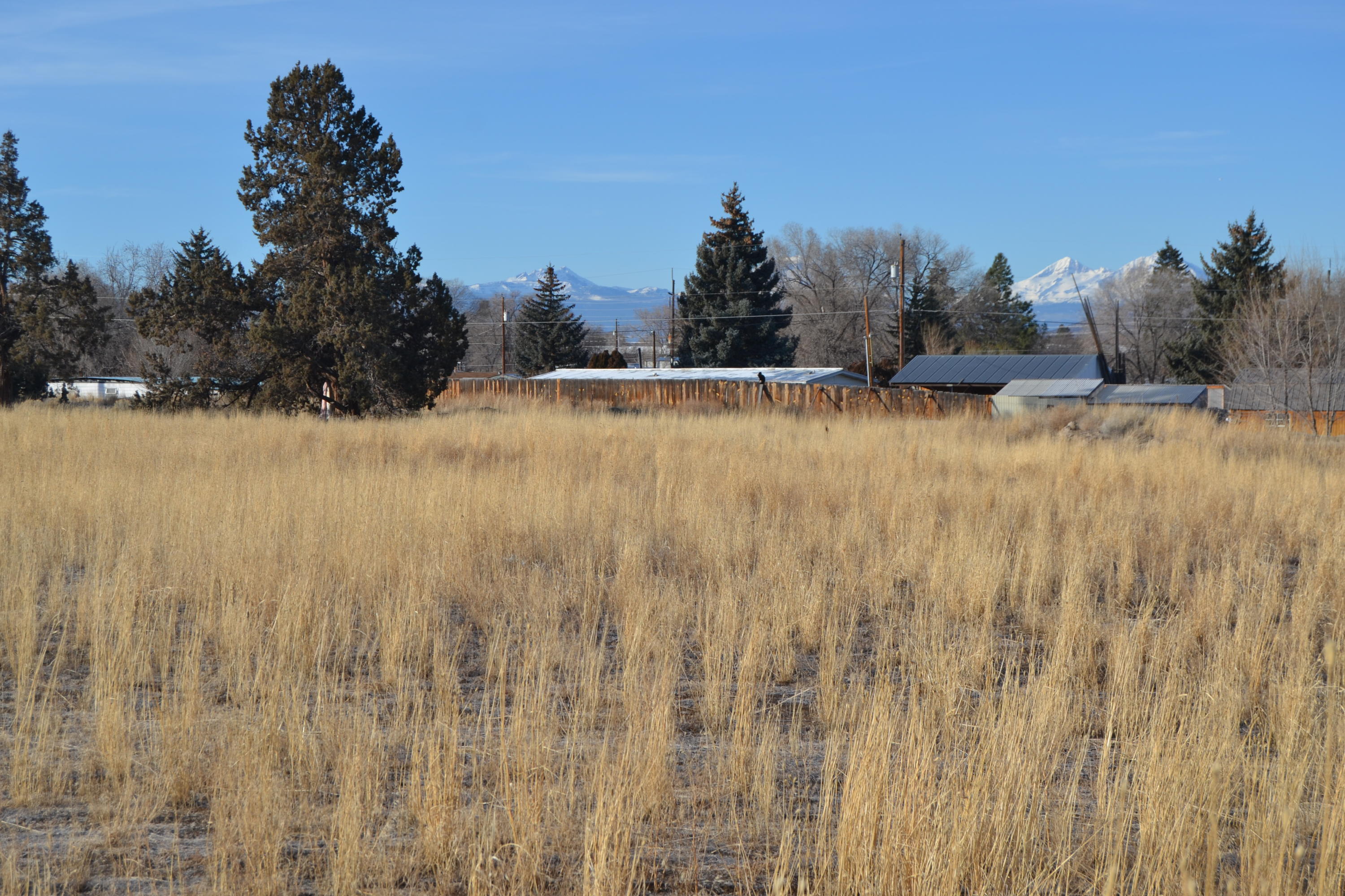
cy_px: 448
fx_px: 2578
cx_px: 672
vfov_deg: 19.7
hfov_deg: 29.2
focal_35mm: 69
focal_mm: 46
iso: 100
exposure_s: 1/200
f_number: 7.1
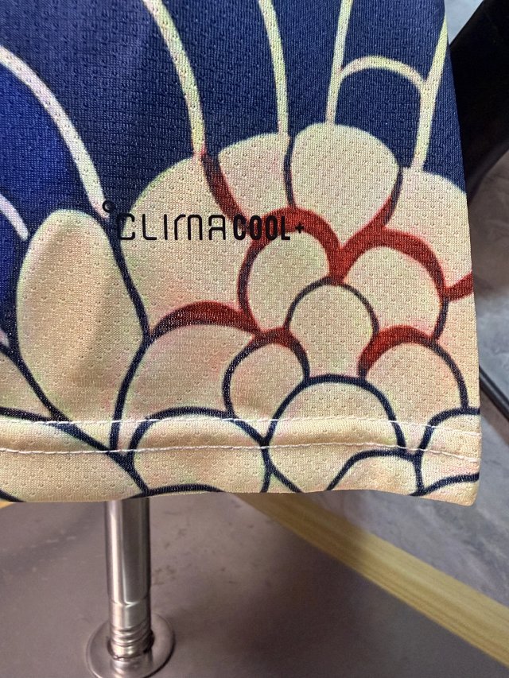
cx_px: 254
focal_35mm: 24
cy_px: 339
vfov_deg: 71.6
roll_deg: -1.2
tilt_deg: -9.4
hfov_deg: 56.8
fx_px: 470
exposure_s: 1/50
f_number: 2.2
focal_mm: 2.22
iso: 400
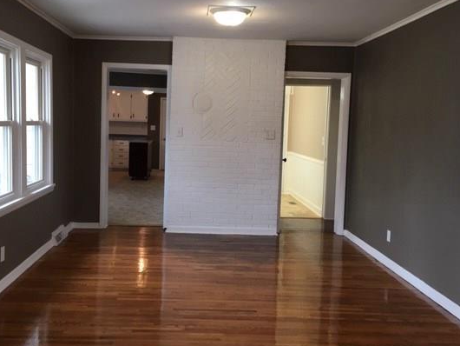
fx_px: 465
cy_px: 149
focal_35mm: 35
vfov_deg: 40.6
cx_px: 199
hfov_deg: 52.4
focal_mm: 4.15
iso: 50
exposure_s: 1/30
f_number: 2.2
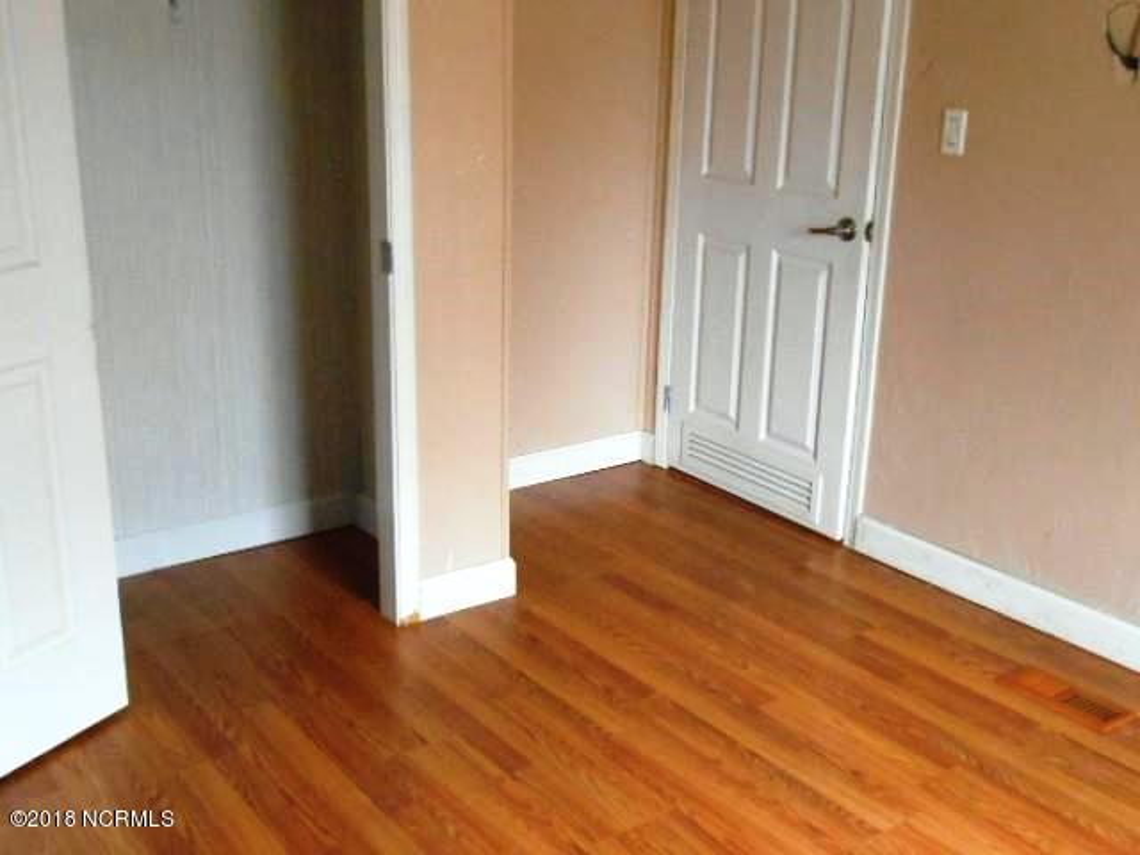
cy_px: 428
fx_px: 1251
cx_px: 570
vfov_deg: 37.7
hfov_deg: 49.0
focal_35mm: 38
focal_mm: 6.8
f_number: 4.2
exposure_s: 1/80
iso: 800
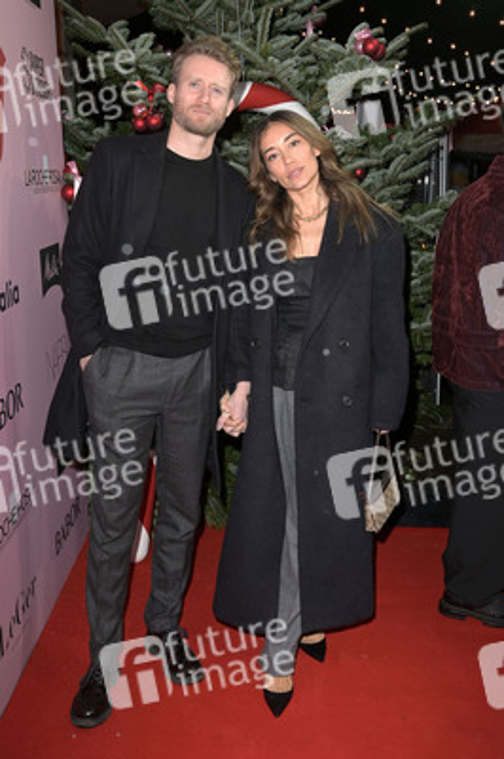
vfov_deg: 55.8
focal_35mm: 34
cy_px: 380
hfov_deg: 38.8
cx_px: 252
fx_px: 715
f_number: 5.6
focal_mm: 34
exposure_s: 1/200
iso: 500
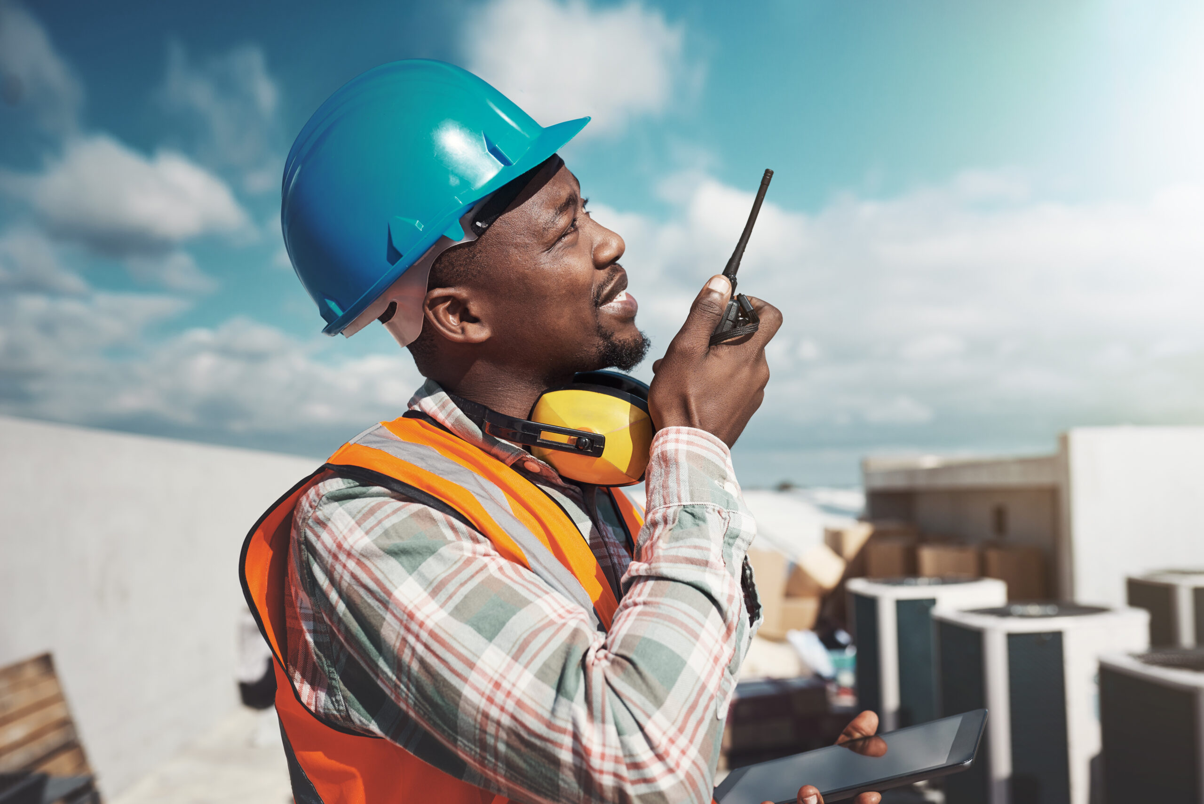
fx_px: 1171
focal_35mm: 35
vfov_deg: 37.9
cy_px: 402
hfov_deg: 54.4
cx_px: 602
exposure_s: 1/3200
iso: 160
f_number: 4
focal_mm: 35
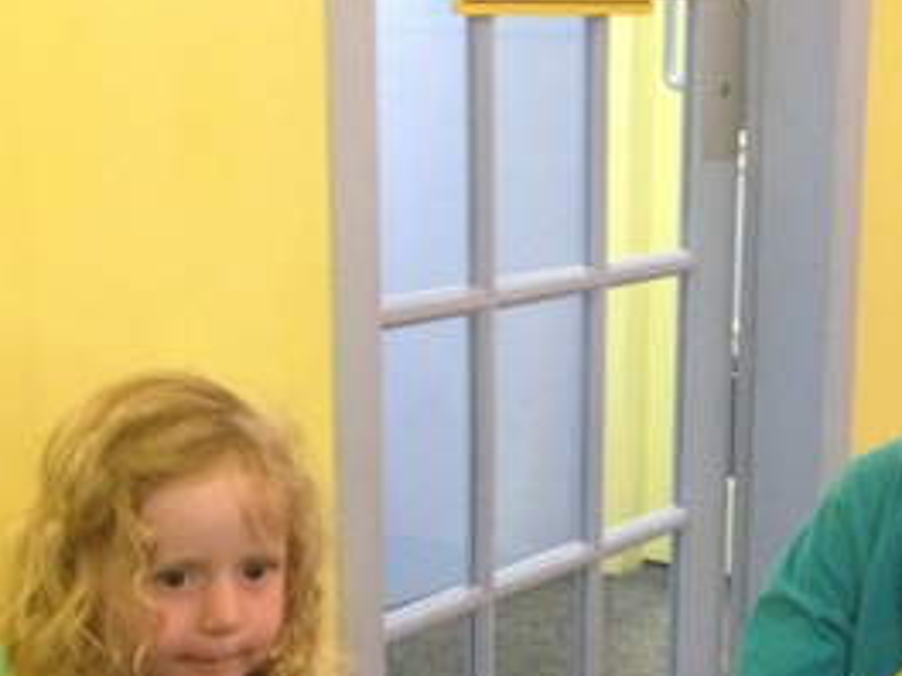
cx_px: 704
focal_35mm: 85
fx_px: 2215
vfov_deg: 17.2
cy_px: 536
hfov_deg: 22.7
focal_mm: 4.28
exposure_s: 1/20
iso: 400
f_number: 2.4
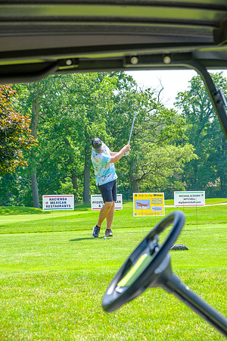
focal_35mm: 83
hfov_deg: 16.5
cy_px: 170
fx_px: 785
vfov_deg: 24.5
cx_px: 114
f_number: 5.6
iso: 200
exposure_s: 1/320
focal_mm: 55
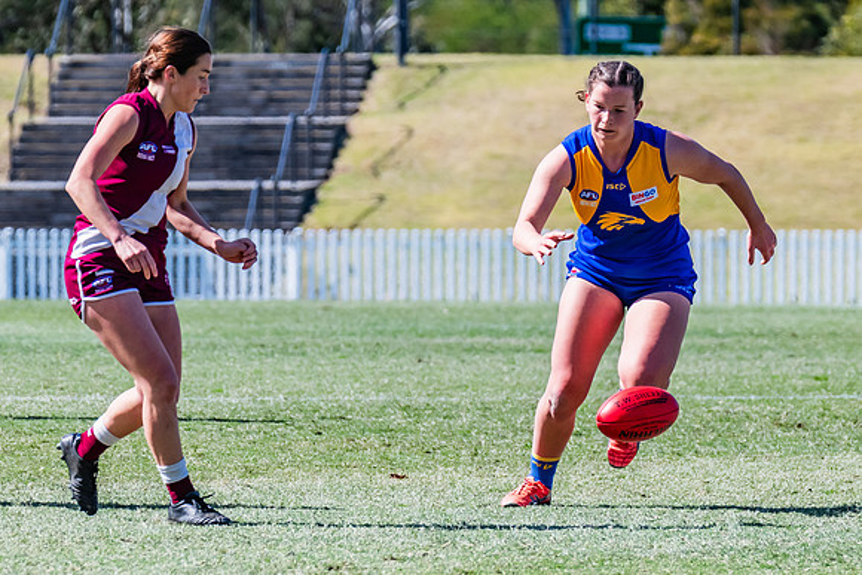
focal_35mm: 532
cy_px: 282
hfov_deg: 3.9
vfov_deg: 2.6
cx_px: 629
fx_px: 12735
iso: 800
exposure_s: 1/1600
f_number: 8
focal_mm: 290
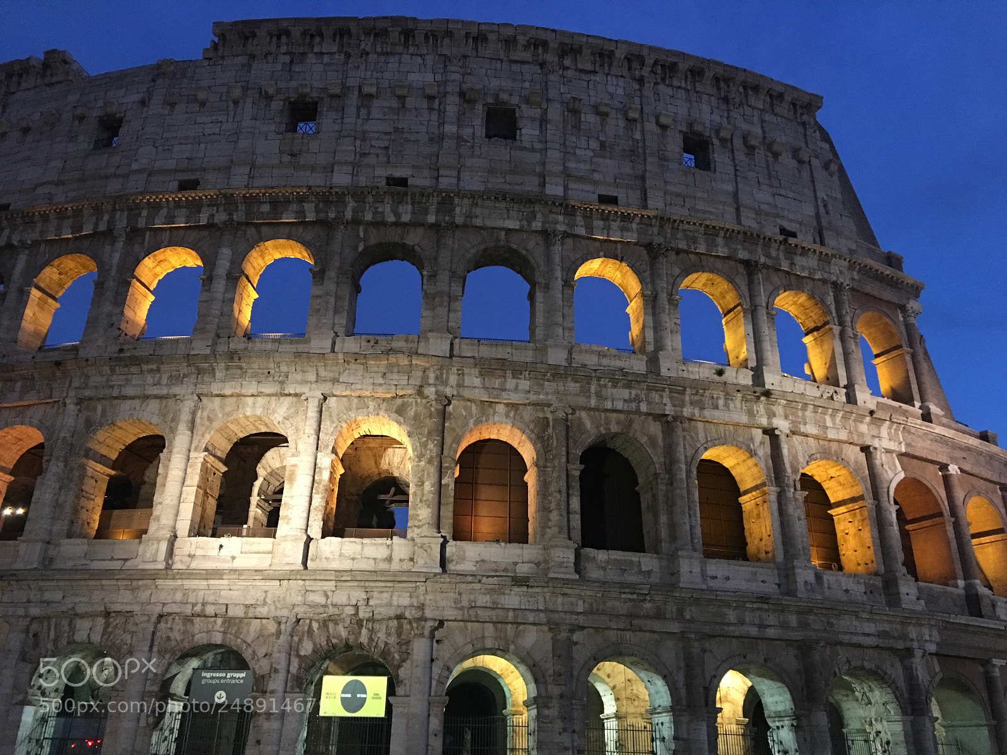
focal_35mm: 29
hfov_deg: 61.7
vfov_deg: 48.2
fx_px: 844
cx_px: 504
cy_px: 378
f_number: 2.2
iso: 160
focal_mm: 4.15
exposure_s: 1/8
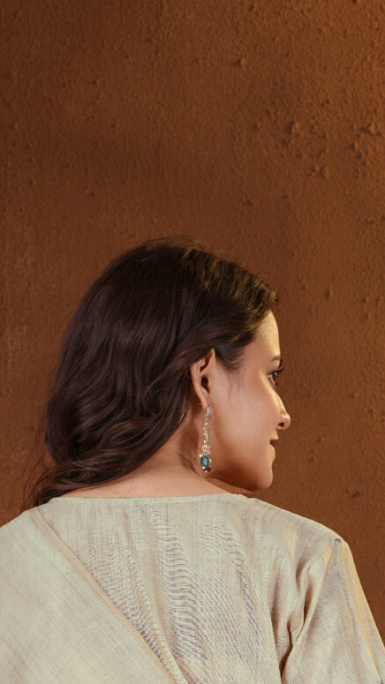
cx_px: 138
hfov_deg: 7.0
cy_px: 1006
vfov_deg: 11.9
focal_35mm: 173
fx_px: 3139
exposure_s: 1/160
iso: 64
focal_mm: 50
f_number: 8
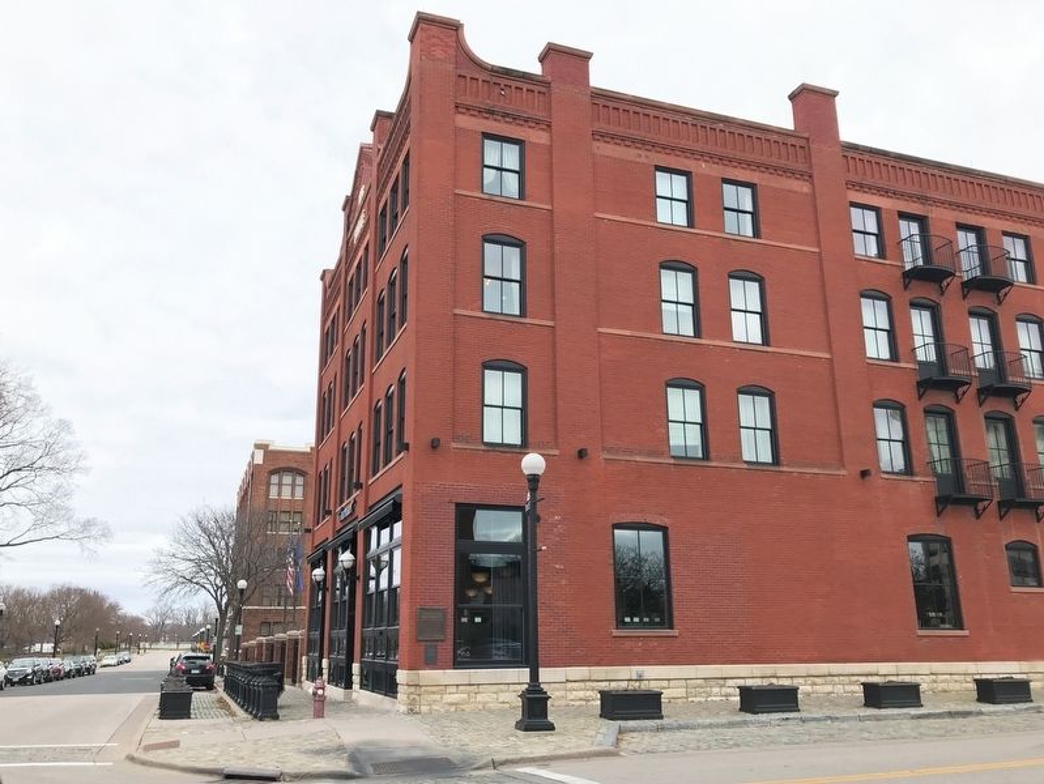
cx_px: 522
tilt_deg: +15.9
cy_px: 392
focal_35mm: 28
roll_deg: +1.3
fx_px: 845
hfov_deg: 63.4
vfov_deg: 49.8
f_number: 1.8
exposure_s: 1/441
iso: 20
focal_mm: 3.99
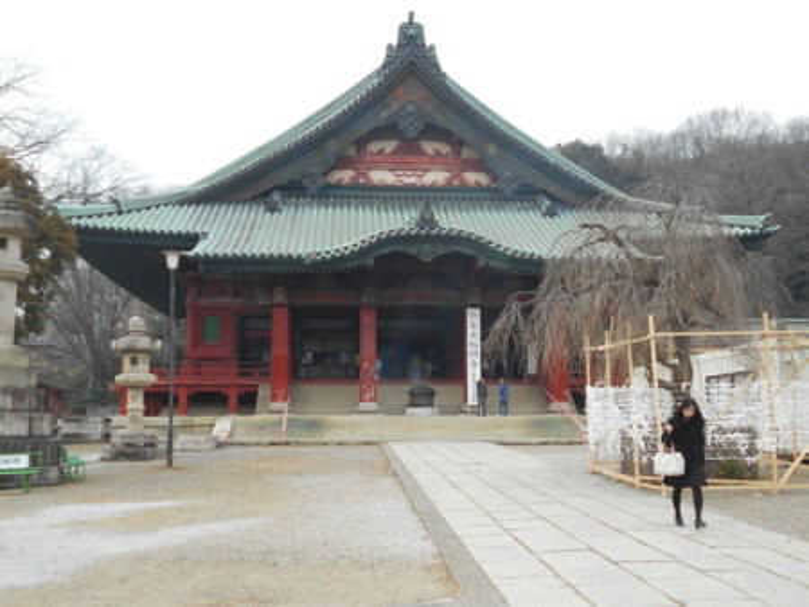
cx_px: 404
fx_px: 1005
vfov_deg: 33.6
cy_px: 304
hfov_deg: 43.8
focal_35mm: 43
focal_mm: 7.7
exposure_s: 1/160
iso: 80
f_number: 4.2
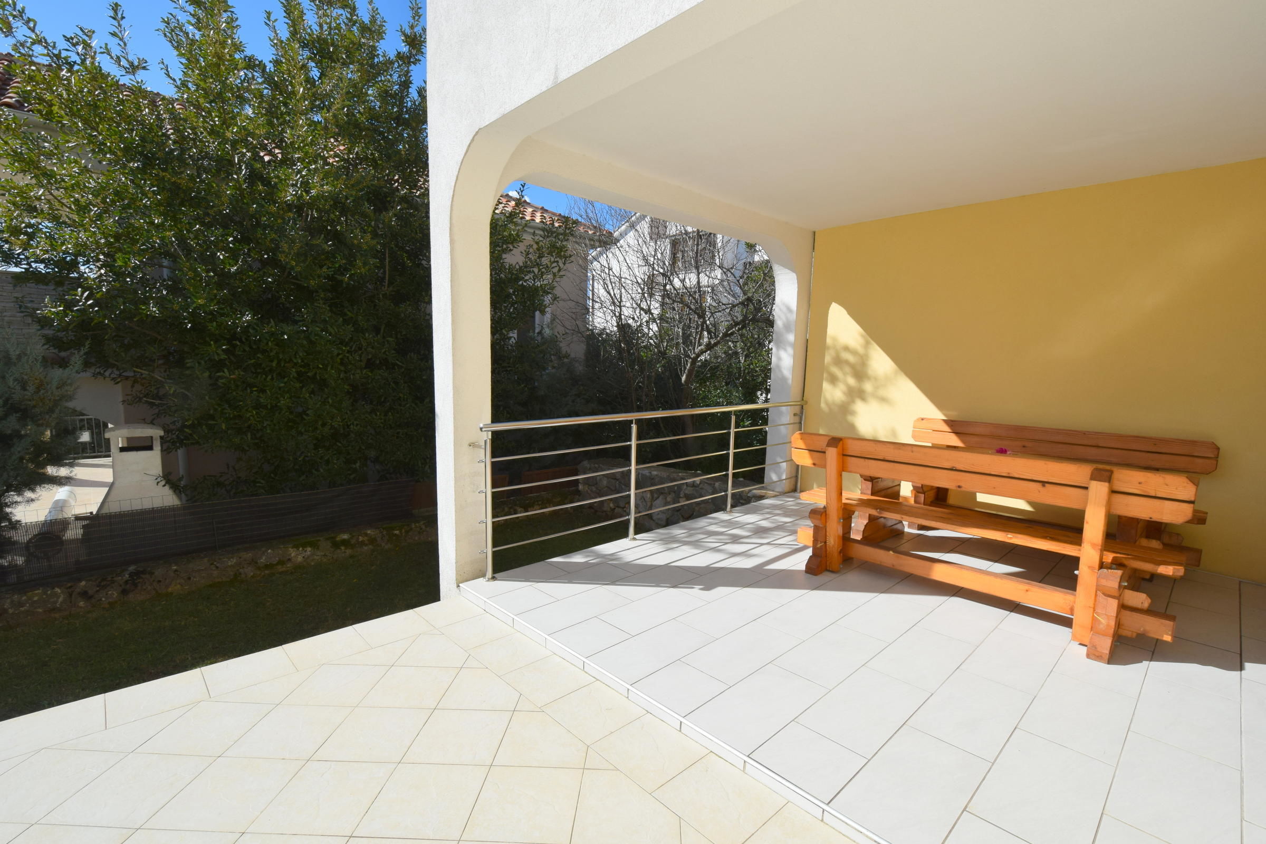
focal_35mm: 15
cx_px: 633
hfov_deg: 100.4
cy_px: 422
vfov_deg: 77.3
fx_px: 527
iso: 200
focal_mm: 10
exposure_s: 1/400
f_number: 10
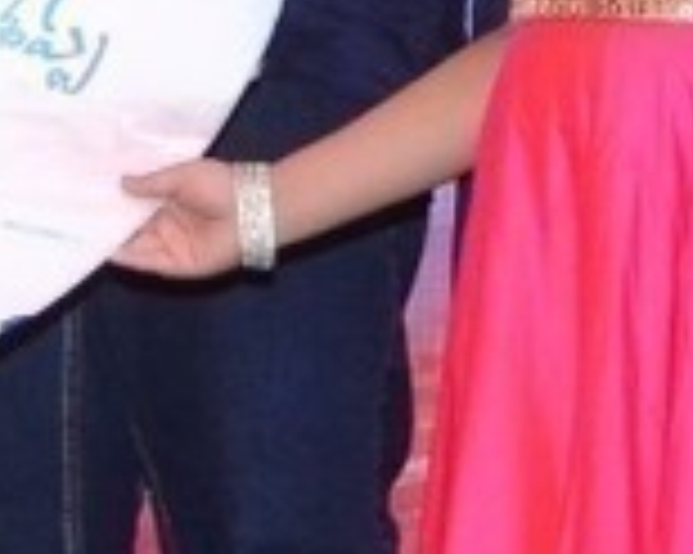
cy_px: -200
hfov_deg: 3.9
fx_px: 10098
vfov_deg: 3.1
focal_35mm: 493
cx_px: -814
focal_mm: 45
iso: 1250
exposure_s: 1/125
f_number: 7.1
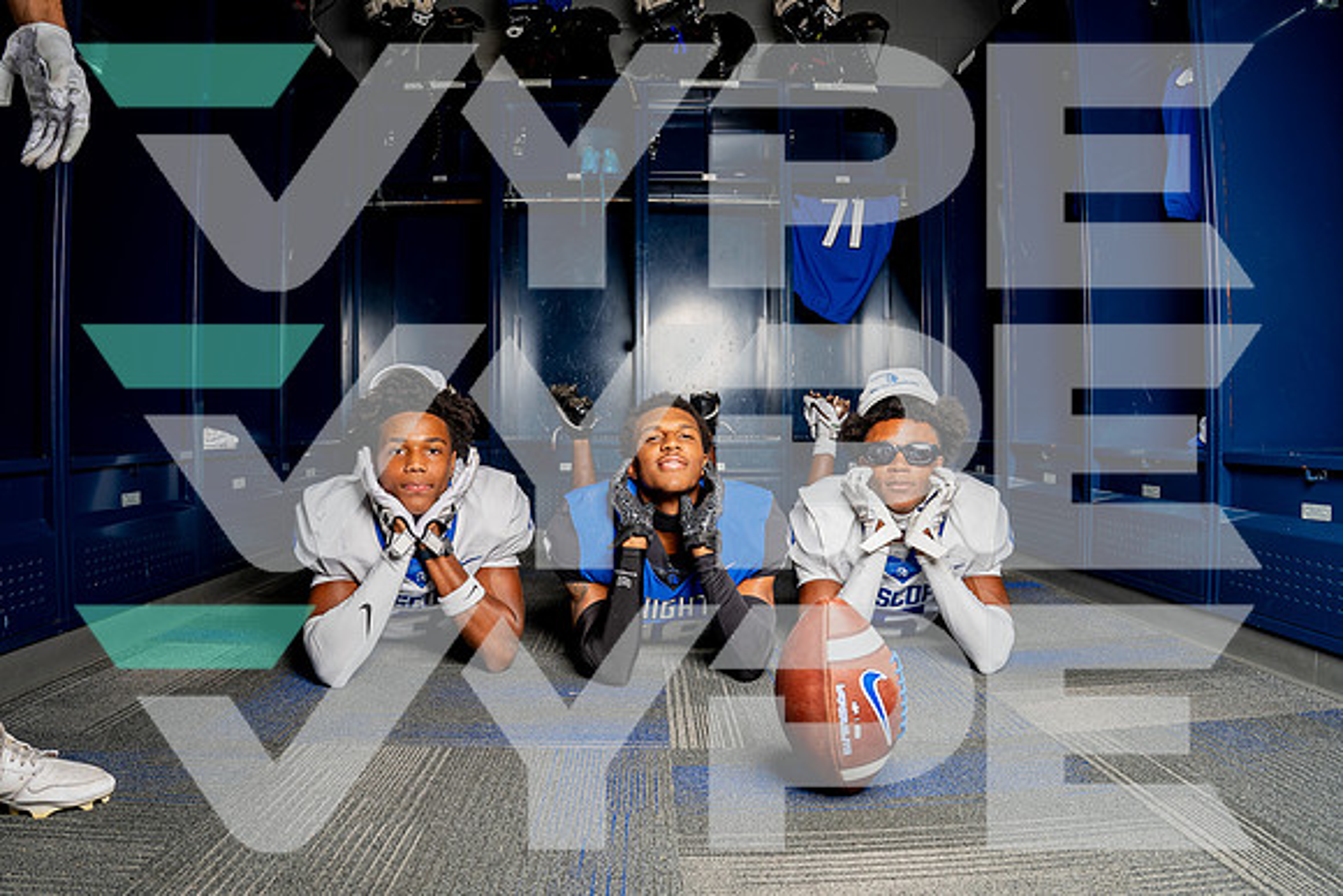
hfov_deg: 76.8
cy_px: 433
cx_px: 667
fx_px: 847
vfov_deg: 55.8
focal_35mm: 23
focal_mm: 20
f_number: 5.6
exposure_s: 1/250
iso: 100
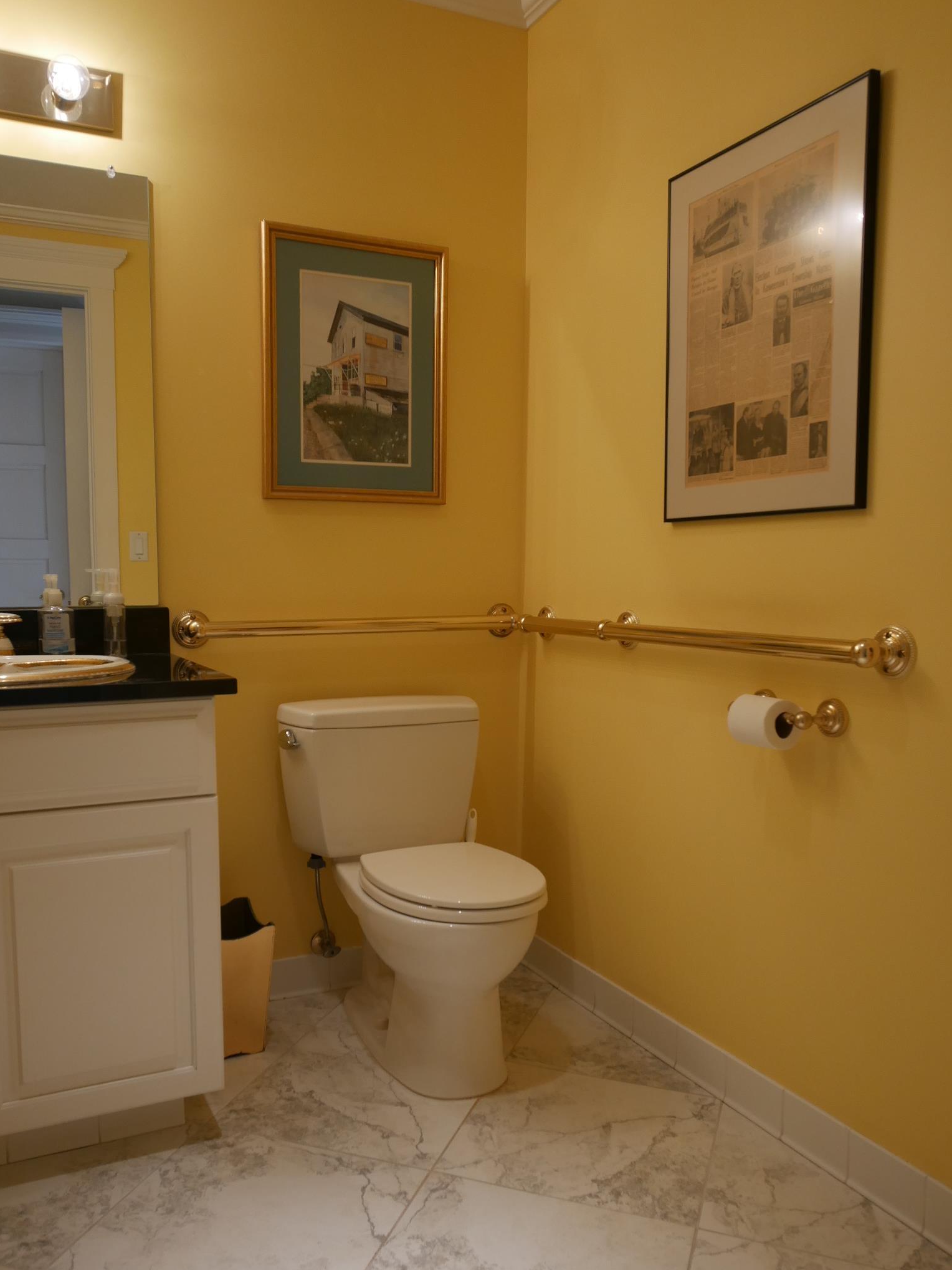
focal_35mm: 29
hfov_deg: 48.2
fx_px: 1063
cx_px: 439
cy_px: 687
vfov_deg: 61.6
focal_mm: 13
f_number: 4
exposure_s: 1/60
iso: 500
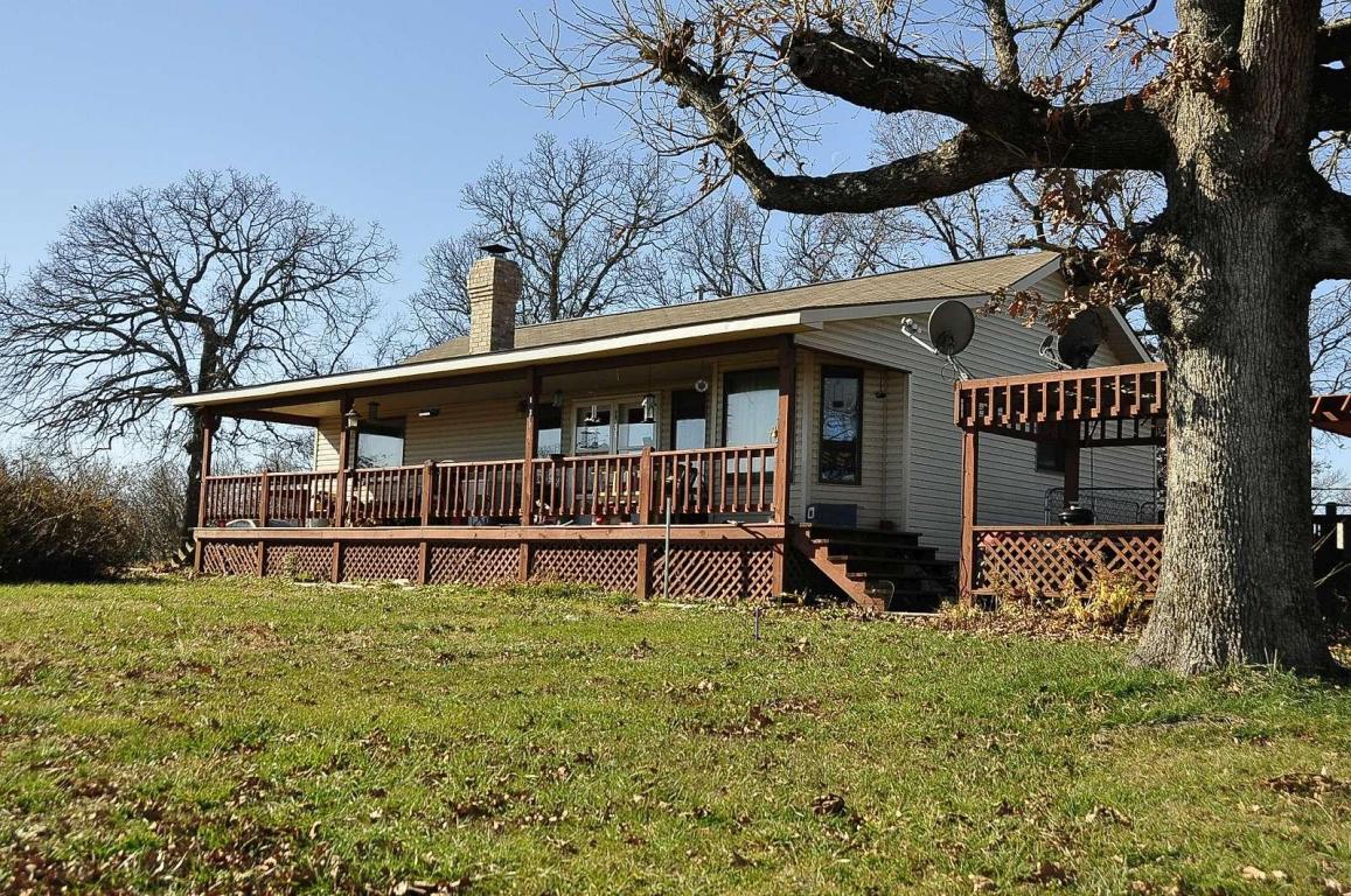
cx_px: 676
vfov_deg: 36.8
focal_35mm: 36
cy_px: 448
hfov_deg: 53.2
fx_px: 1349
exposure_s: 1/3200
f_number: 6.3
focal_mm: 24
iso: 800
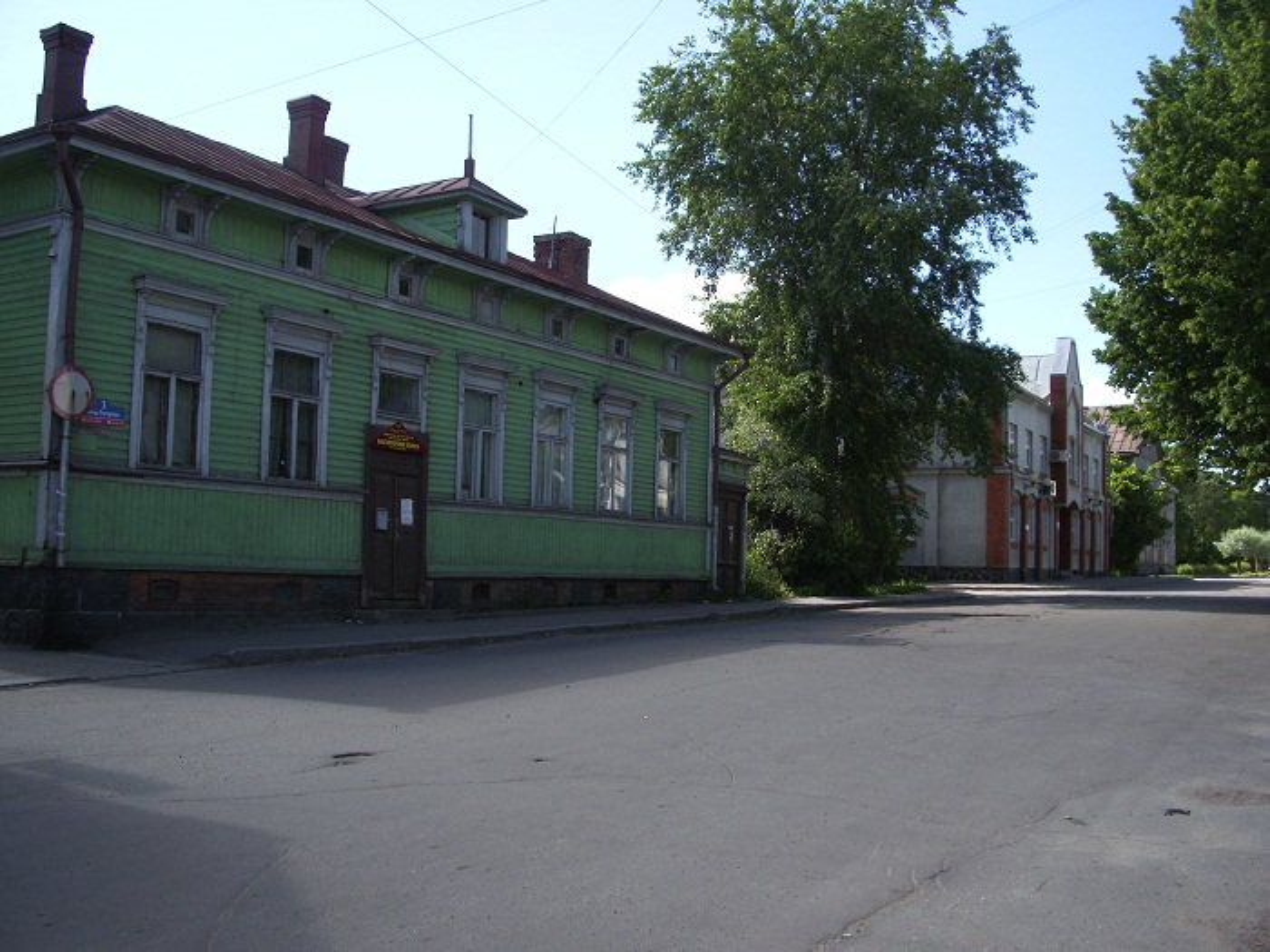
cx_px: 635
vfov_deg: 40.7
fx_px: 1284
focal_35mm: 35
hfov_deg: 52.6
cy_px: 476
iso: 80
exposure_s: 1/400
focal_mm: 5.8
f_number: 4.3
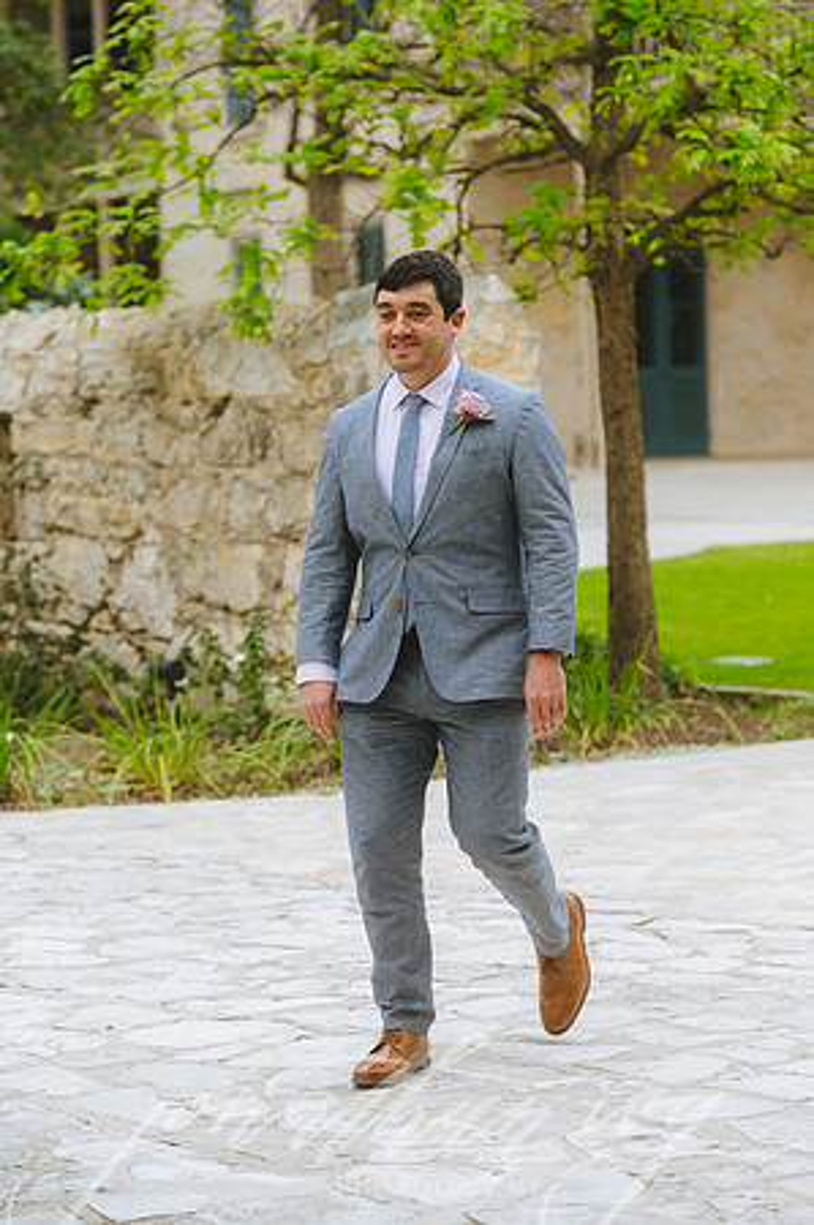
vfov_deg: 17.7
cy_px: 612
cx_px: 407
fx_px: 3943
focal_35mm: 116
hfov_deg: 11.8
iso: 400
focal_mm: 116
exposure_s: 1/1000
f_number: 2.8
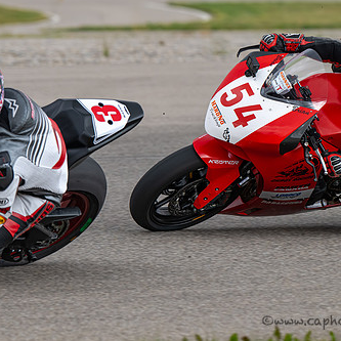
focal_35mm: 400
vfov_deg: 4.4
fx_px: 4458
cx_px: 122
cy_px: 144
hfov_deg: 4.4
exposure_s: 1/1250
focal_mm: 270
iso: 900
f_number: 6.3
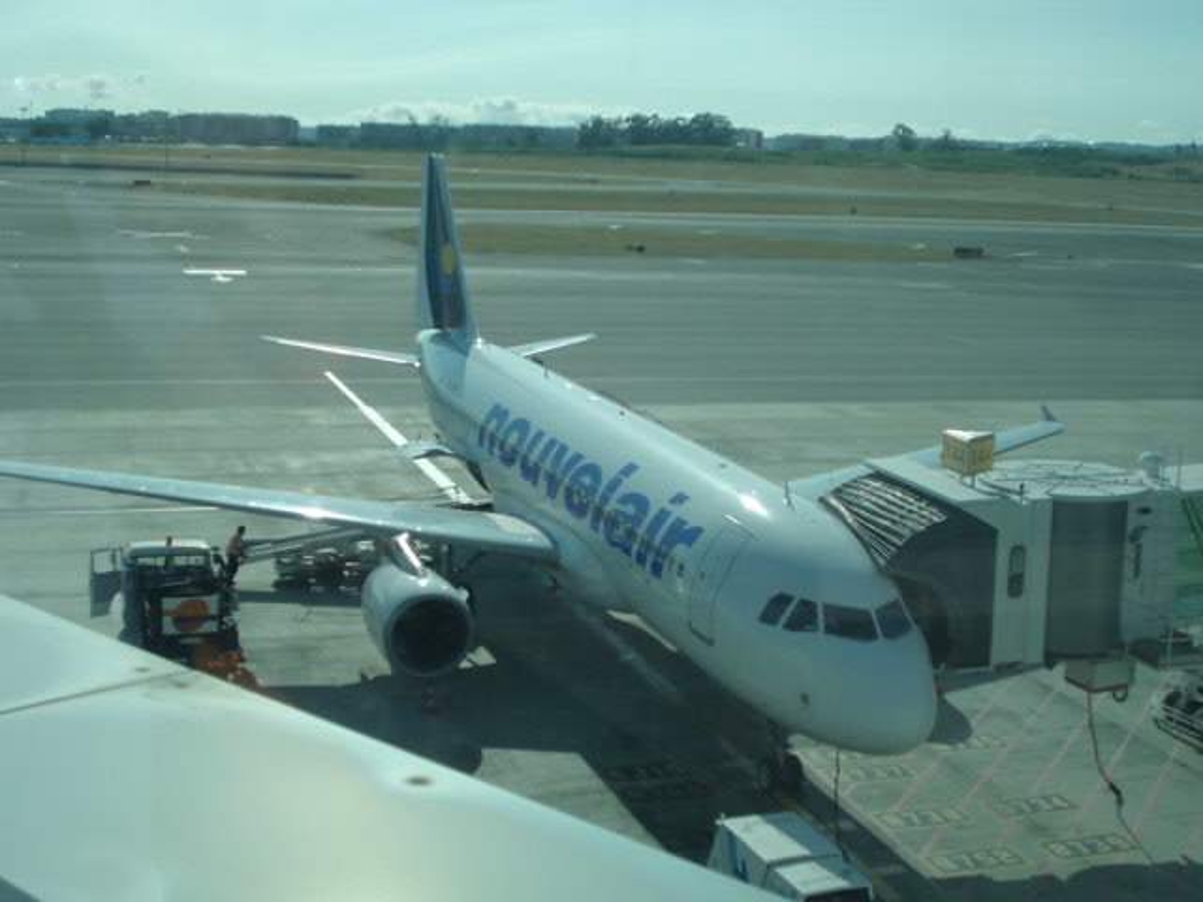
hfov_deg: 38.2
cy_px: 451
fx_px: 1738
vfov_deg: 29.1
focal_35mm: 50
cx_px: 602
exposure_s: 1/500
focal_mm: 9
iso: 64
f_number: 4.5
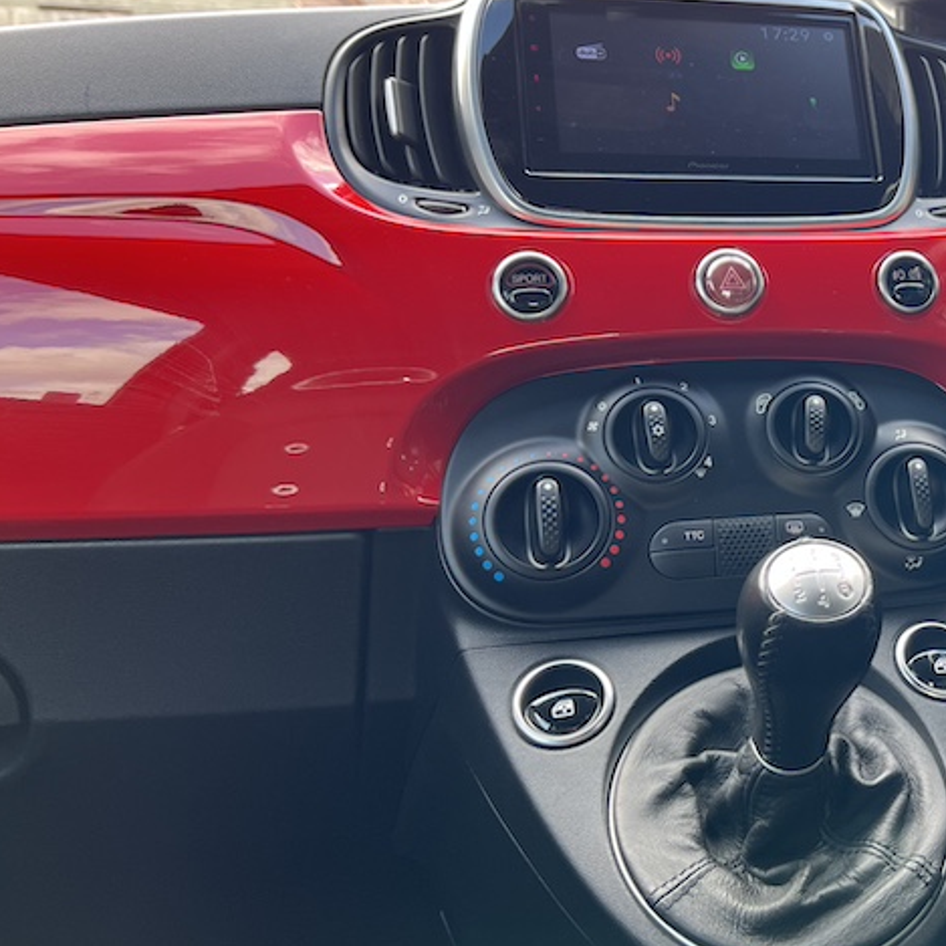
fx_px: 1515
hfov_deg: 31.7
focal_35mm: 49
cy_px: 371
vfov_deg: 34.5
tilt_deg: -10.9
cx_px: 970
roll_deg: -1.3
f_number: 1.5
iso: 64
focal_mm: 5.7
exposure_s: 1/121
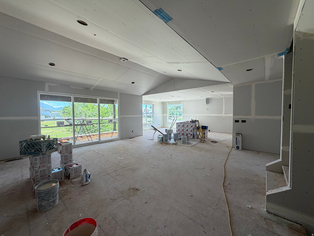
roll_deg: +0.9
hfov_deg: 102.1
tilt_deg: -1.5
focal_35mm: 14
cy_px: 118
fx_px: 127
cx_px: 157
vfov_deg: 85.7
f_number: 2.2
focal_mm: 2.22
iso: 125
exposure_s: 1/121
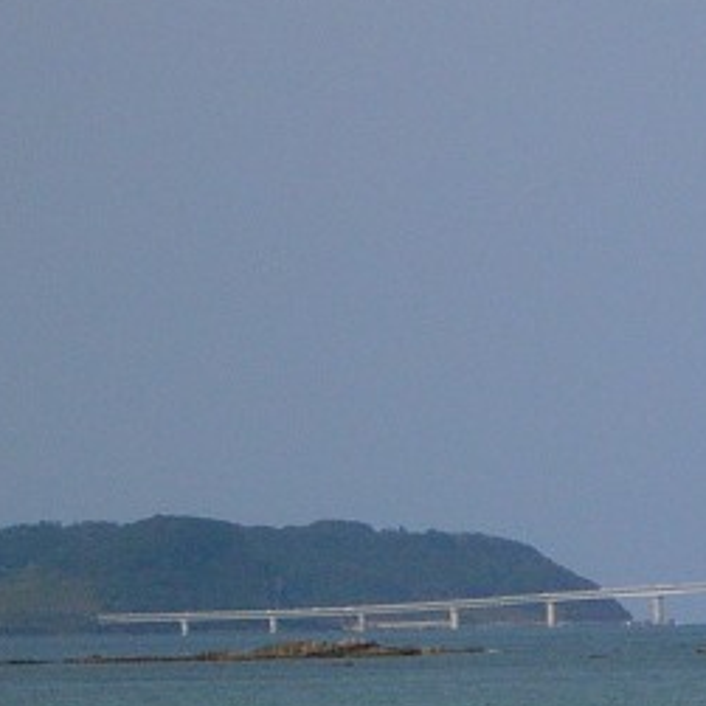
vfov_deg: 5.0
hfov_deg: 5.0
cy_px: 925
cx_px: 1187
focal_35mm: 346
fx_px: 7984
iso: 50
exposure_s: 1/883
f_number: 4.6
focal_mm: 15.9
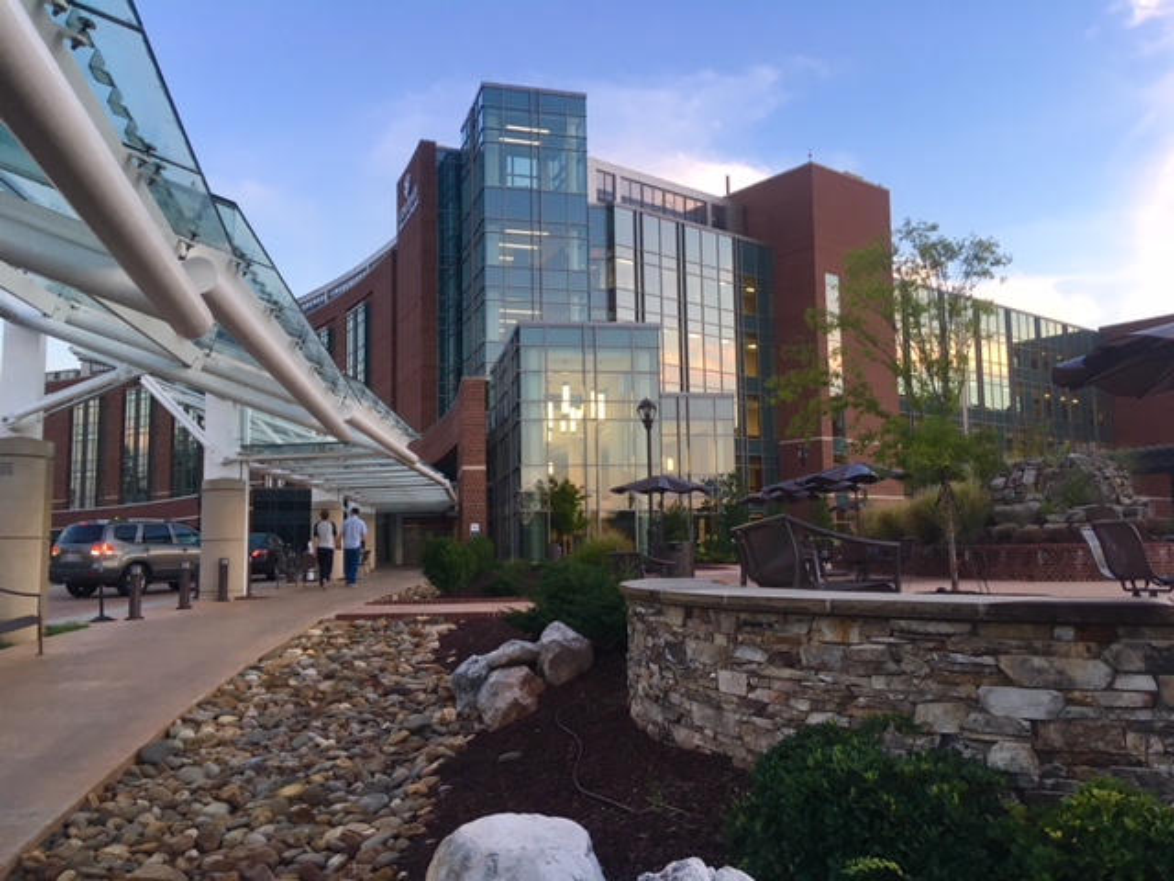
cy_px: 440
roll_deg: +1.8
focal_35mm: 29
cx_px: 587
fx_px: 984
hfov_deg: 61.7
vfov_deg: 48.2
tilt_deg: +5.2
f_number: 2.2
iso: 25
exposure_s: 1/40
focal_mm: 4.15
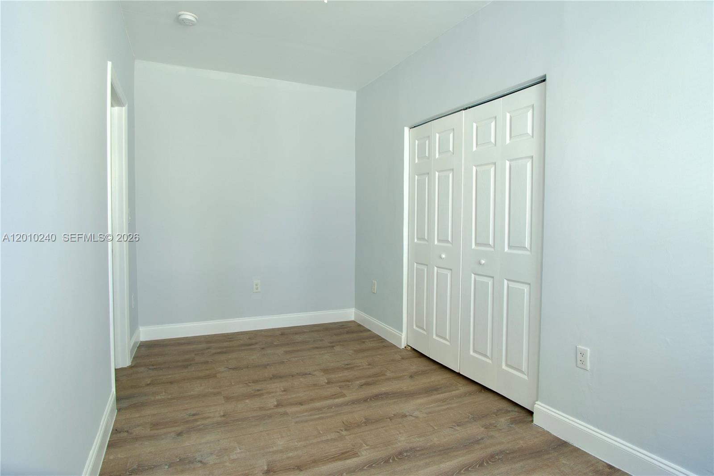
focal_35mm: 18
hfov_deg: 90.0
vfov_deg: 67.4
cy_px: 238
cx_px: 357
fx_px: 357
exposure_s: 1/160
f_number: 4
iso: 160
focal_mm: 12
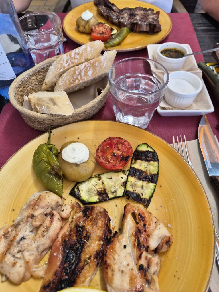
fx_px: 194
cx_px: 110
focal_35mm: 23
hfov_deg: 58.9
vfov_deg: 73.9
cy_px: 146
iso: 64
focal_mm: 5.4
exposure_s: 1/180
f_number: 1.8
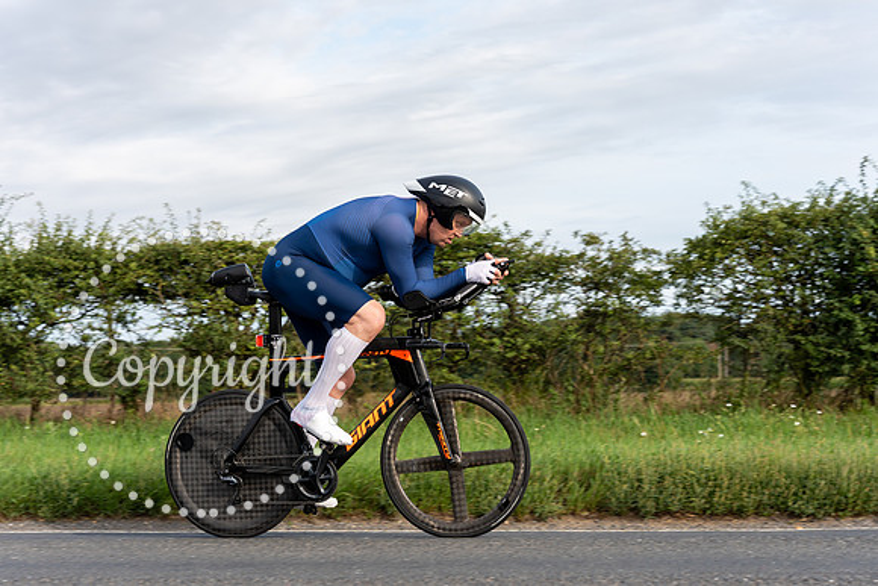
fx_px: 1601
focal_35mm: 66
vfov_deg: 20.7
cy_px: 293
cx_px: 439
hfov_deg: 30.7
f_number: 5
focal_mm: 62
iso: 160
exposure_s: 1/640
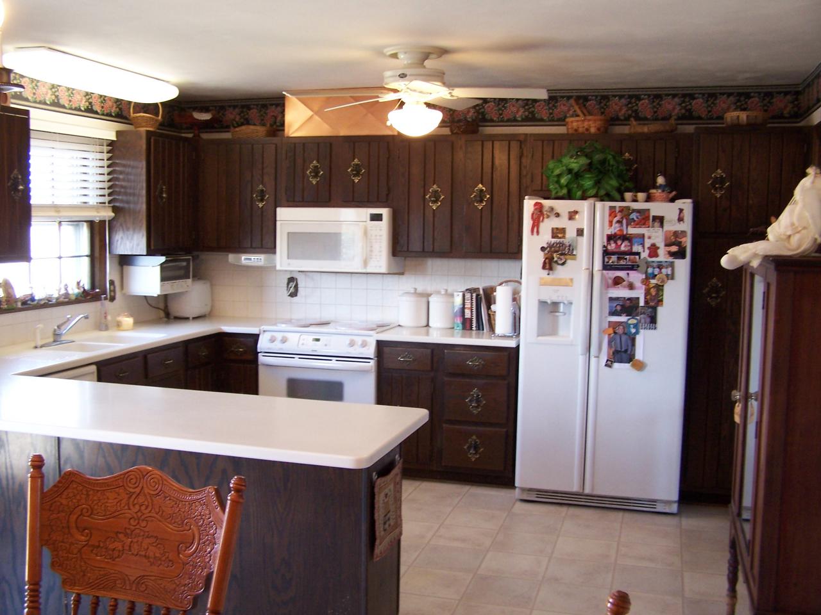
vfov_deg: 37.7
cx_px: 410
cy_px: 308
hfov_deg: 49.0
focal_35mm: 38
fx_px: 901
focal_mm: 6.3
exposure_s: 1/20
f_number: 2.8
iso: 140
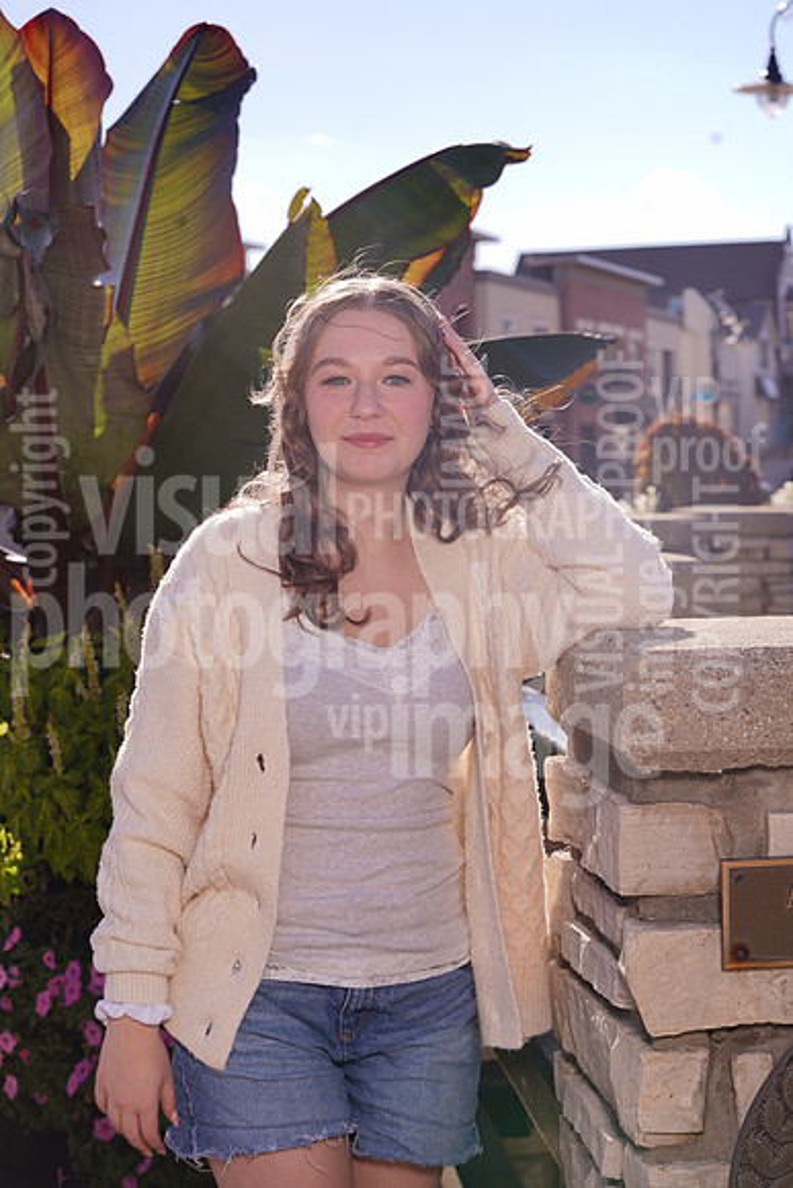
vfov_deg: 28.8
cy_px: 594
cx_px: 396
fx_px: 2311
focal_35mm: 70
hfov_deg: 19.5
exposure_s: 1/125
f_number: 8
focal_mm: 70
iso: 50
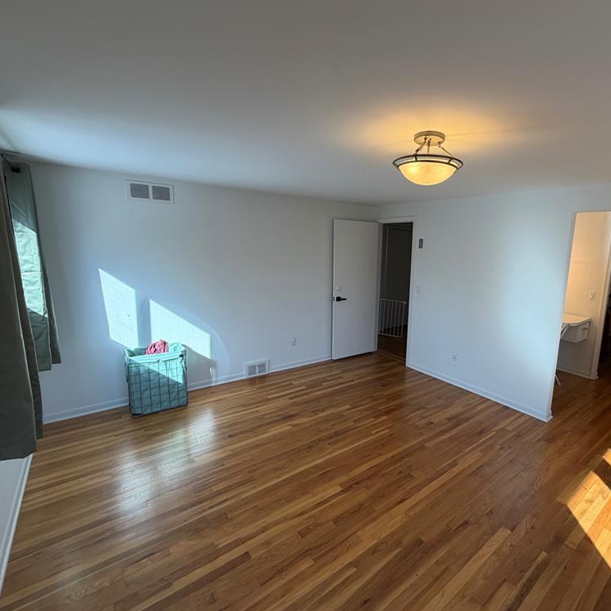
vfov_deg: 84.0
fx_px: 339
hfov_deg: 83.0
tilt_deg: -7.5
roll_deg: -1.3
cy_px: 299
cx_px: 366
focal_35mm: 17
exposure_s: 1/120
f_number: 2.2
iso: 64
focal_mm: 2.22
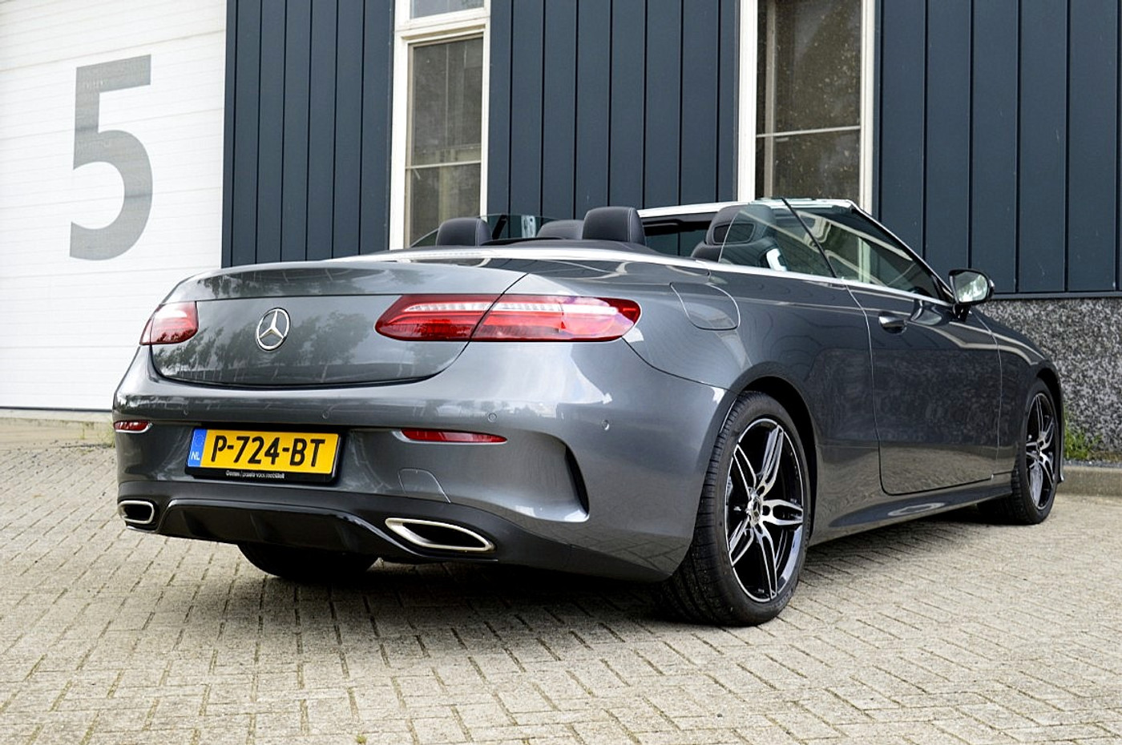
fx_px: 1448
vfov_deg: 28.9
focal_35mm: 46
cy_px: 372
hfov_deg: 42.4
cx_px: 561
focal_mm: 31
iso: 400
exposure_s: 1/60
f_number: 8
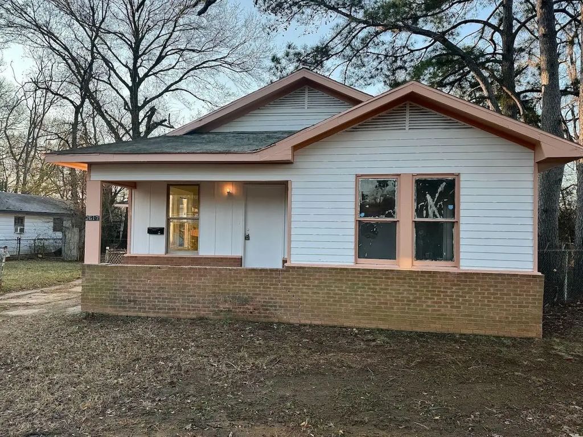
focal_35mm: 24
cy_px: 218
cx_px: 292
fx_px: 404
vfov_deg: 56.8
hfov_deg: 71.6
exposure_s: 1/495
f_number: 1.78
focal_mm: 6.76
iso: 80
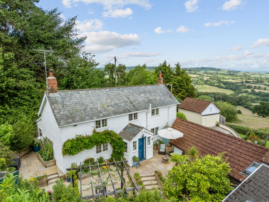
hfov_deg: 71.6
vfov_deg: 56.8
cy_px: 101
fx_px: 186
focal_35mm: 24
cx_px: 134
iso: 130
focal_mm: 12.29
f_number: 2.8
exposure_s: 1/100
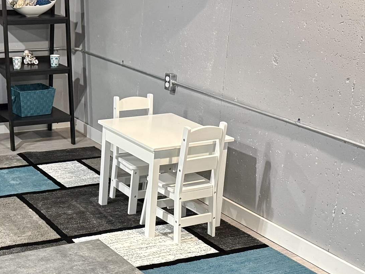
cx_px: 52
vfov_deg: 21.6
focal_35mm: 68
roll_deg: -1.5
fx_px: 717
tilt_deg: -16.7
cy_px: 159
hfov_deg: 27.7
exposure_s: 1/60
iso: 400
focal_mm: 6.76
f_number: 1.78
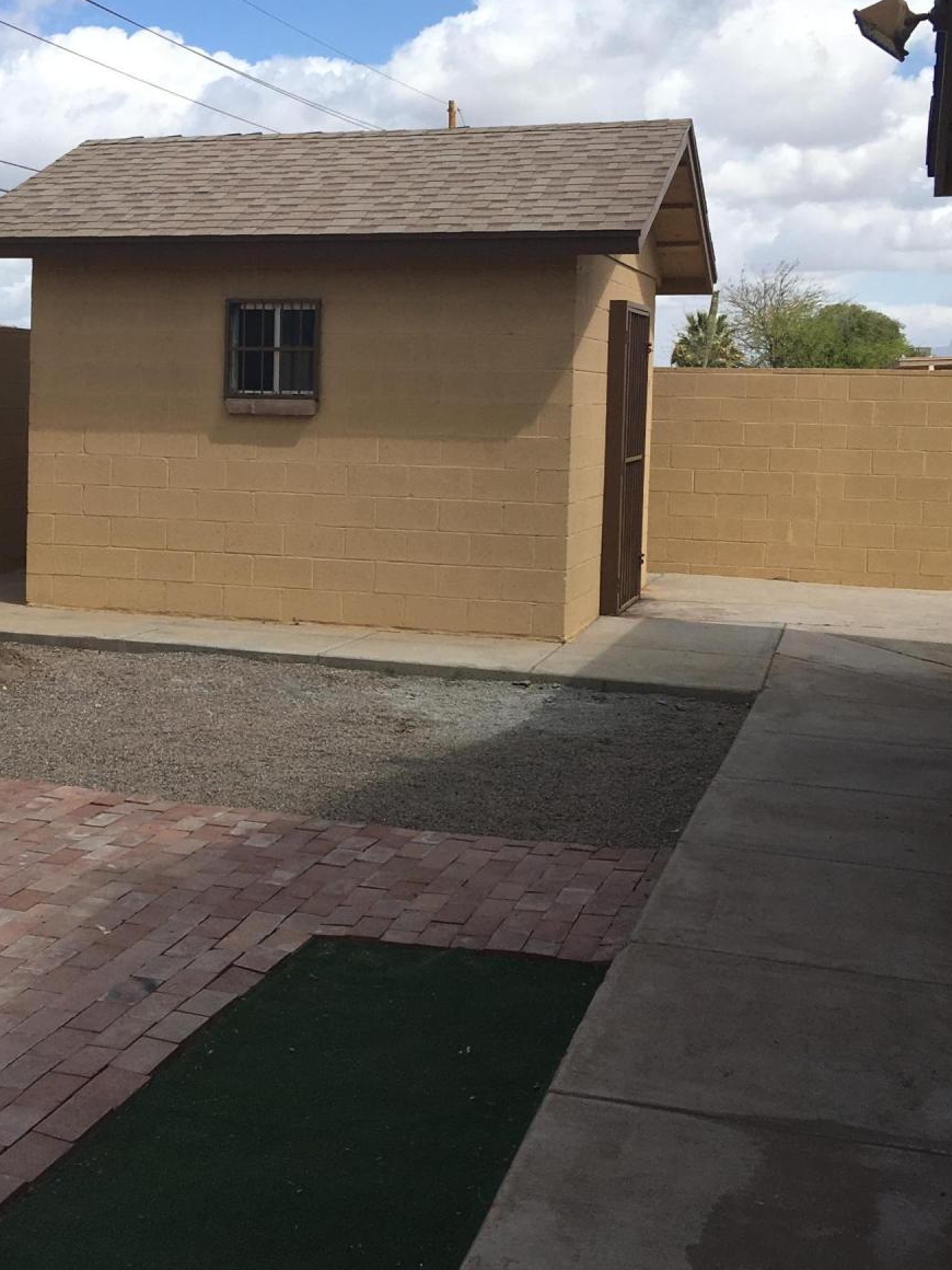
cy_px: 554
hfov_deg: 28.7
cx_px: 245
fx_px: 1833
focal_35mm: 50
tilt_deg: -3.7
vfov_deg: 38.1
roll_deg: -2.1
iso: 25
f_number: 2.2
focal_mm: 4.15
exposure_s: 1/2262
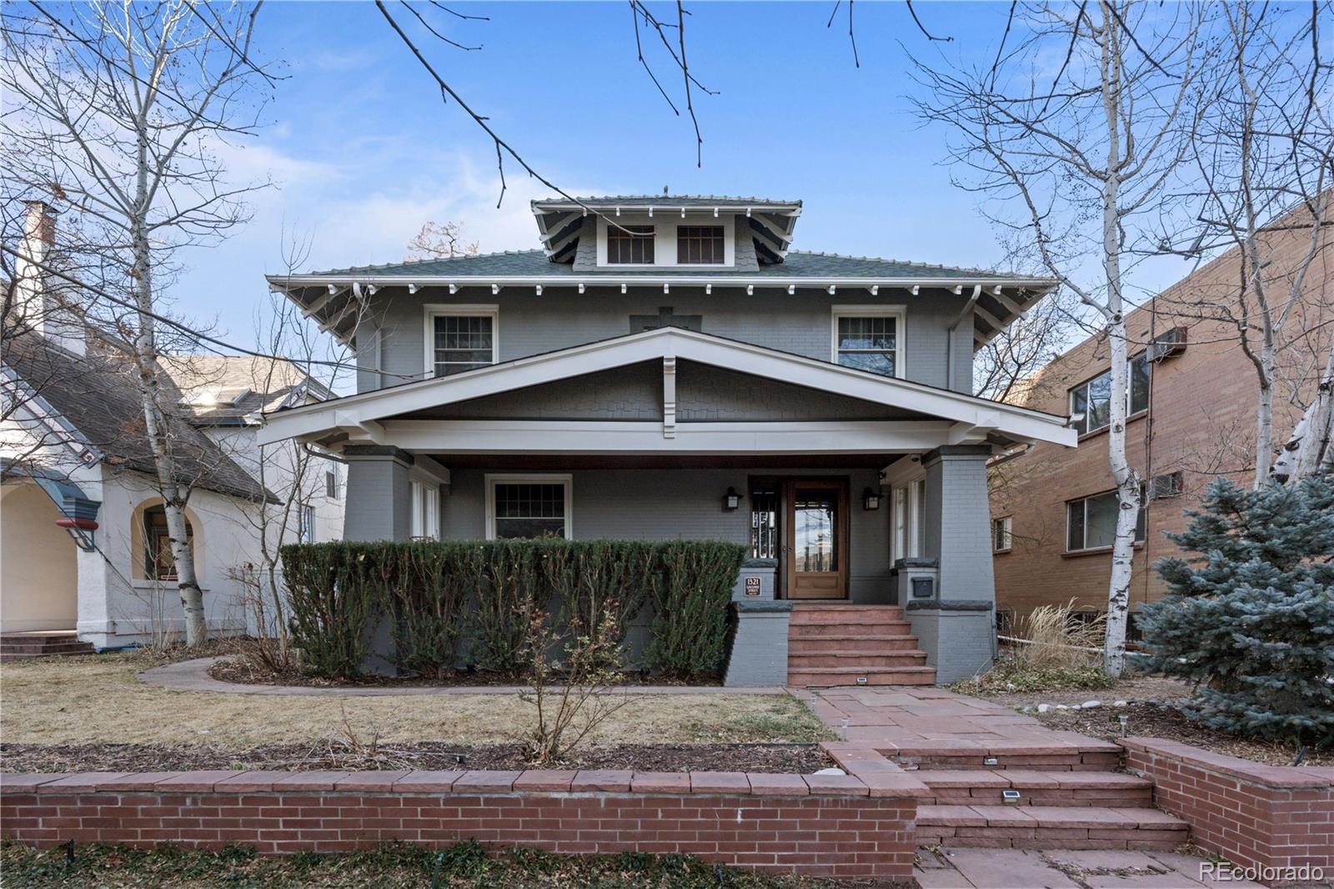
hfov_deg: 96.7
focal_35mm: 16
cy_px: 444
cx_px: 667
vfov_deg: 73.7
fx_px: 593
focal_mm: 16
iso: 640
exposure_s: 1/250
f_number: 8
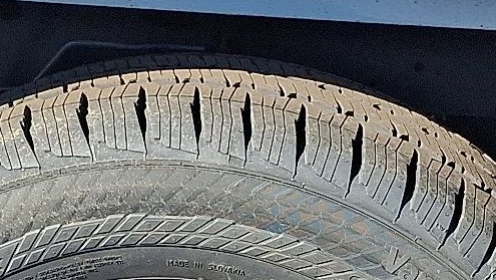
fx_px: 1158
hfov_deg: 24.1
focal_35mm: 88
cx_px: 185
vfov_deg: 12.6
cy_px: 496
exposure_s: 1/588
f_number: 1.8
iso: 25
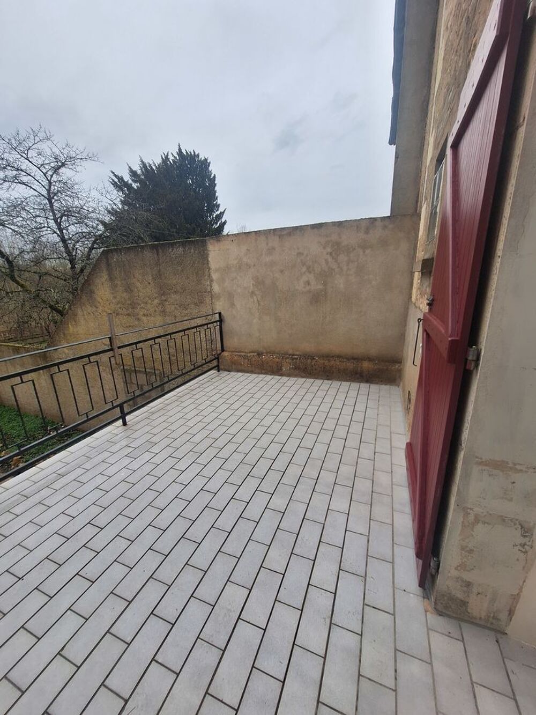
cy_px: 358
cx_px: 268
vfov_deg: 106.2
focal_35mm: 13
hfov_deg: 89.9
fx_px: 268
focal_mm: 1.74
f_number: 2.2
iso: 40
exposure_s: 1/436
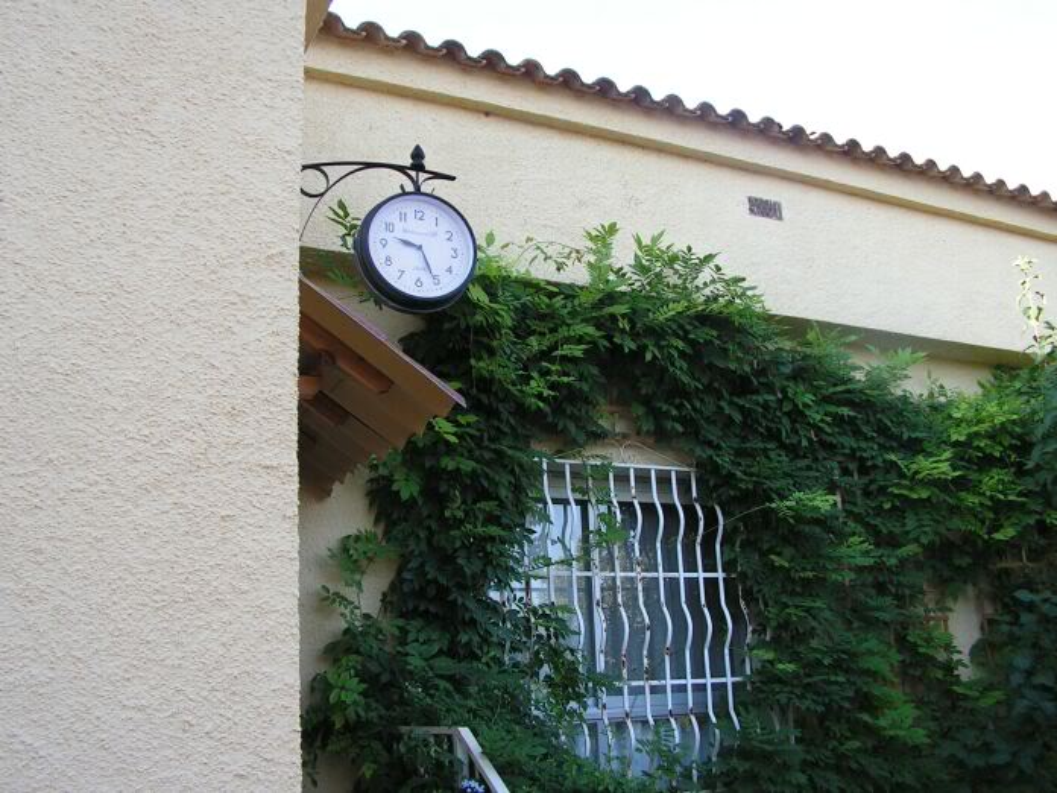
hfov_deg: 51.4
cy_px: 396
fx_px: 1099
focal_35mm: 36
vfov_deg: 39.7
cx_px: 528
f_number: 3.2
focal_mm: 6
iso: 64
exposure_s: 1/100
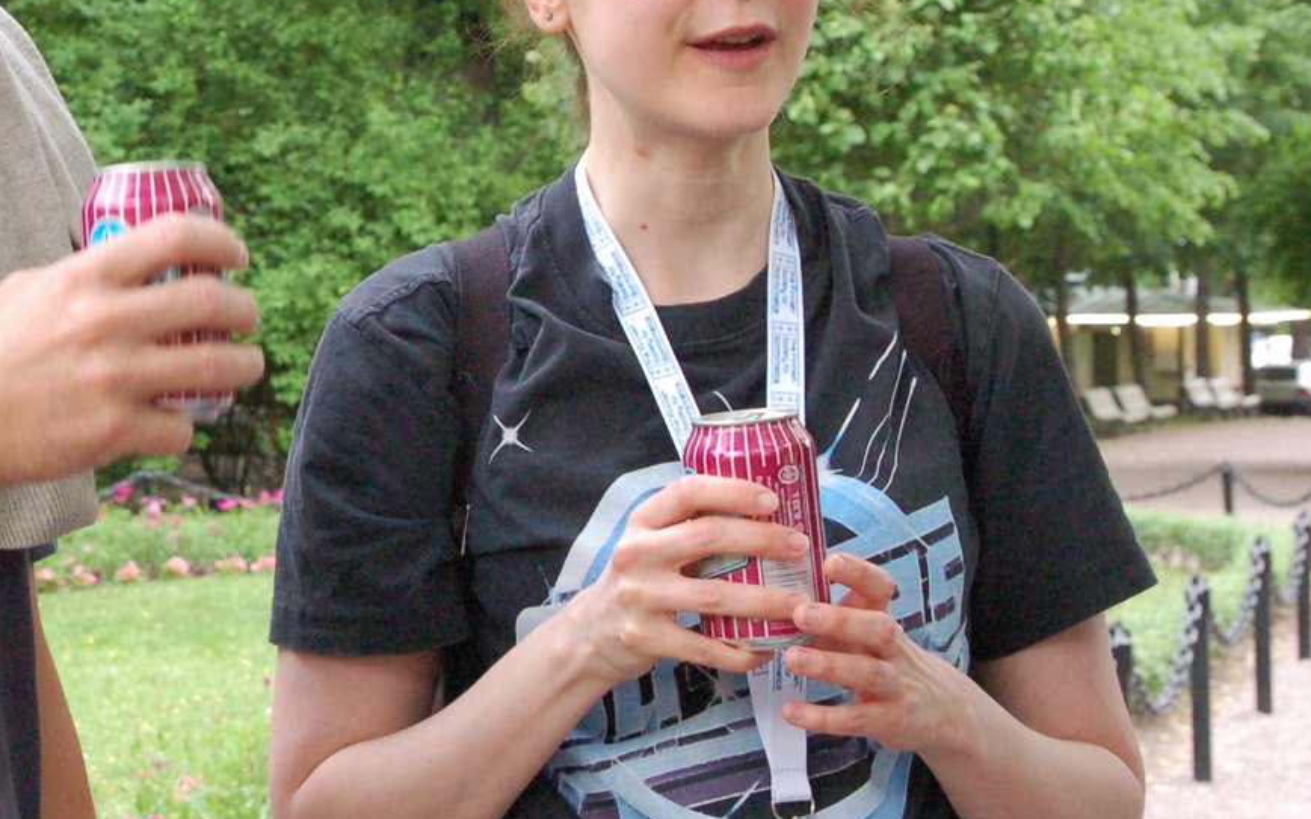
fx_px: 3900
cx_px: 57
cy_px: 187
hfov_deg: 18.7
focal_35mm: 109
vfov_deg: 11.9
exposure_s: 1/125
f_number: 8
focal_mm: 31
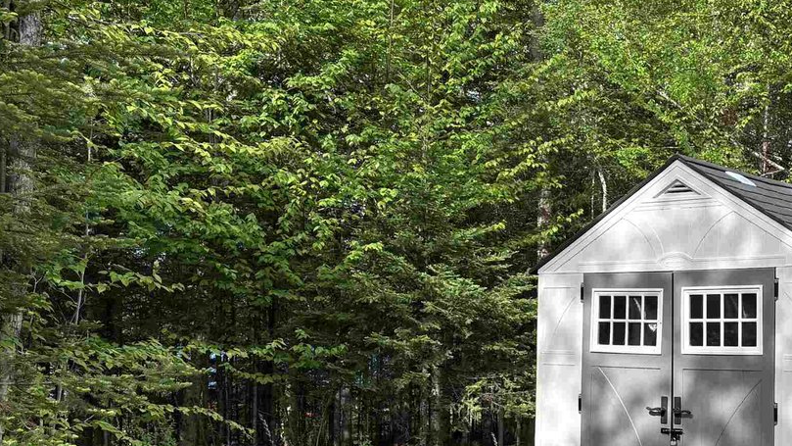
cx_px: 680
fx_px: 1176
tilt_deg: -0.6
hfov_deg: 35.5
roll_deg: -1.3
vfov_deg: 21.3
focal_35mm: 56
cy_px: 337
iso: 50
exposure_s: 1/1099
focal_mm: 5.96
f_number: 1.6
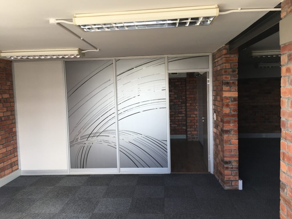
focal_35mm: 29
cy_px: 110
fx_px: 245
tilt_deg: -3.7
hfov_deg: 61.7
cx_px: 146
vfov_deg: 48.2
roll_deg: +1.6
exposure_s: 1/50
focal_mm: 4.15
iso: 25
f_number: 2.2
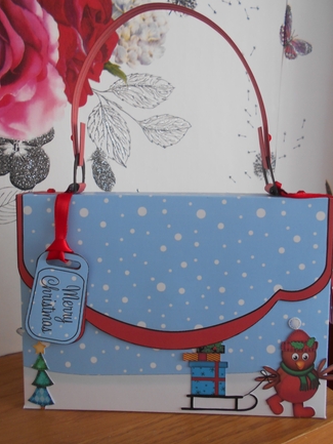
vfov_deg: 65.3
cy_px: 226
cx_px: 172
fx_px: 346
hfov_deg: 51.4
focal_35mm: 27
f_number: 3.2
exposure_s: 1/30
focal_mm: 4.6
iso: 180
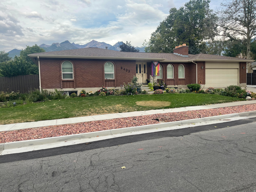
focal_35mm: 25
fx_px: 185
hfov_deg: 69.4
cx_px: 128
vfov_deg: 54.9
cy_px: 96
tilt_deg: -3.8
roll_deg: +1.4
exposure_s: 1/461
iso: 32
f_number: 1.6
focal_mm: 5.1
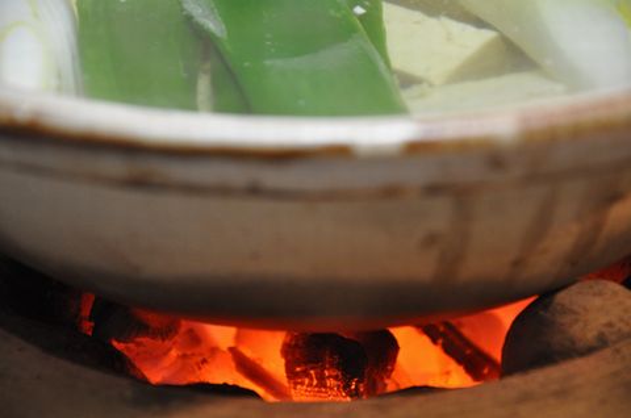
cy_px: 209
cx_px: 316
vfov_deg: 8.7
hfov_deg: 13.1
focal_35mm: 158
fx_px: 2755
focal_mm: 105
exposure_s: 1/10
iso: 1600
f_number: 5.6
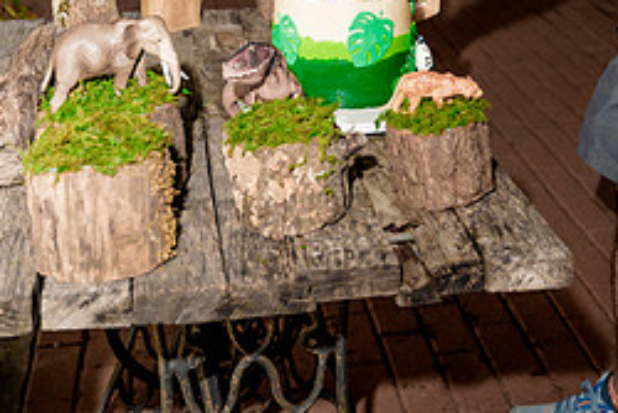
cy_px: -33
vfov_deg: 20.1
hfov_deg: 30.9
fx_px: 1116
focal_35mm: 65
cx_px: 358
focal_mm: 28
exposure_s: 1/200
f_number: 3.2
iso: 2000
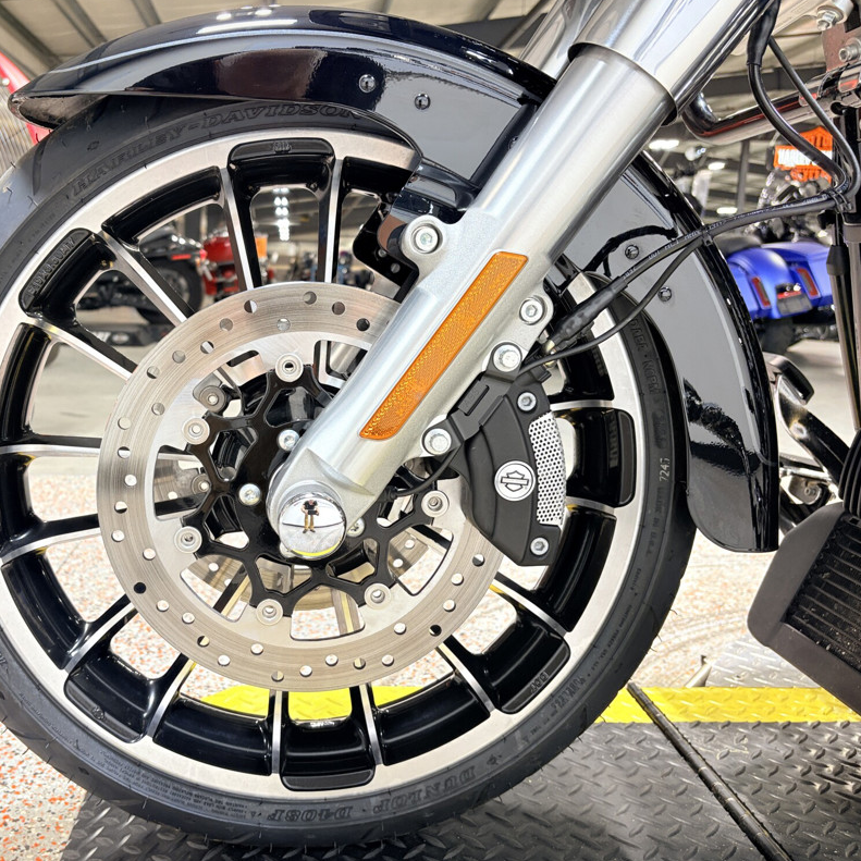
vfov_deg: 52.5
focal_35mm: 31
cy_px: 430
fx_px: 872
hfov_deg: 51.7
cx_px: 301
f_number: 1.6
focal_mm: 5.96
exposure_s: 1/60
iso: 80
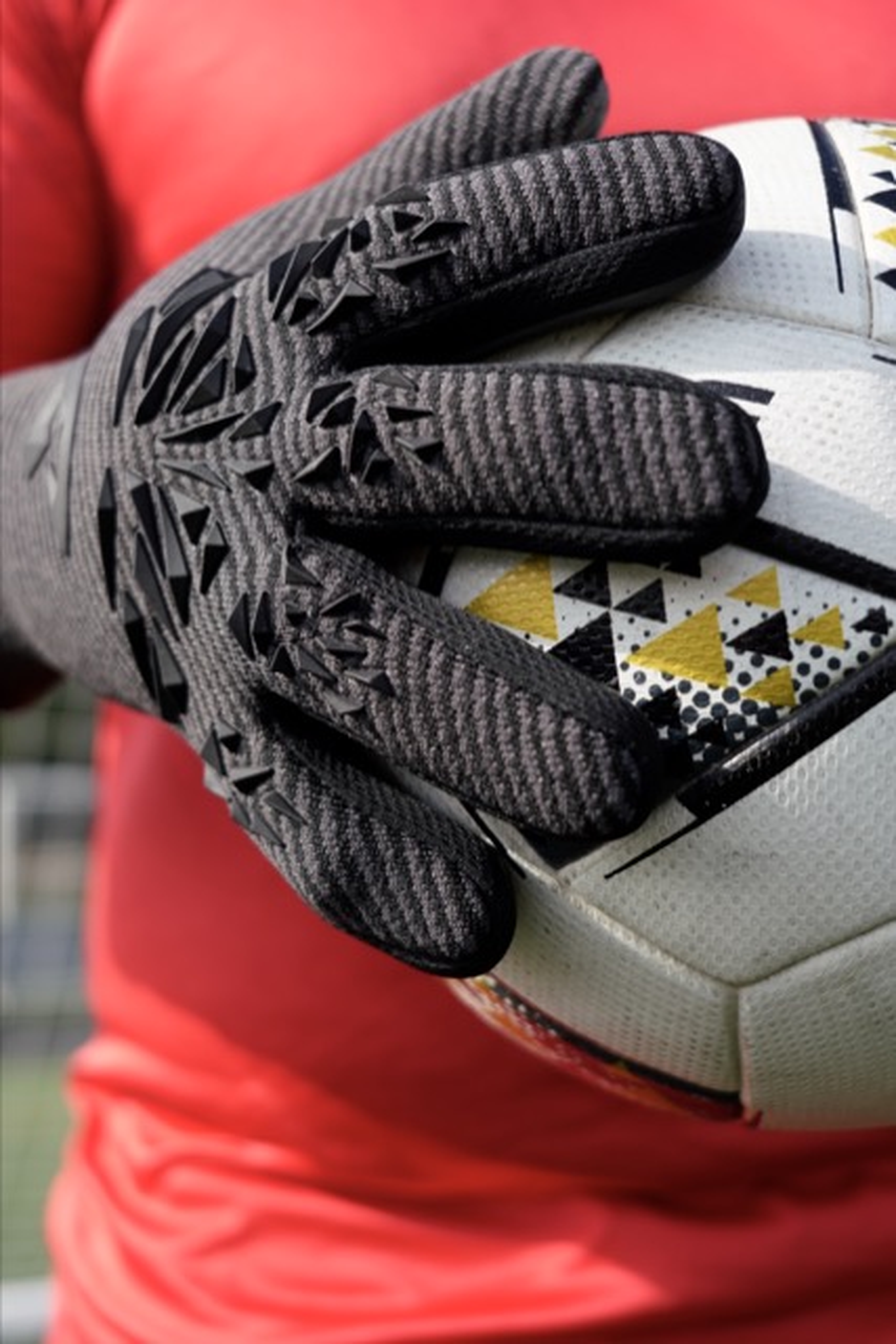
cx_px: 448
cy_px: 672
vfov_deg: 39.6
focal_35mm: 50
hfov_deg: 27.0
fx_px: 1866
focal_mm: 50
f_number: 5.6
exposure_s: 1/400
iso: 125
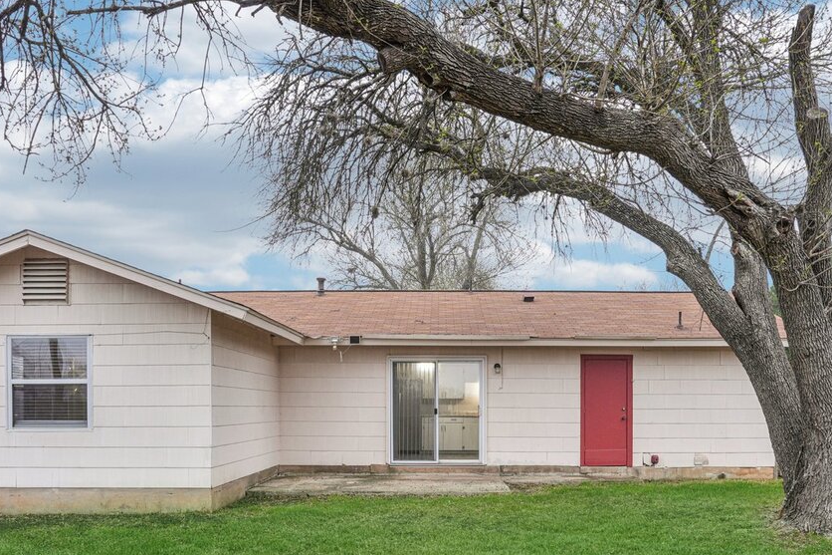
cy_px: 409
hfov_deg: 60.3
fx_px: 716
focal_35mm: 31
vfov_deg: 41.2
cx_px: 433
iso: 200
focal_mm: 16
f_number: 8
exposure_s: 1/8
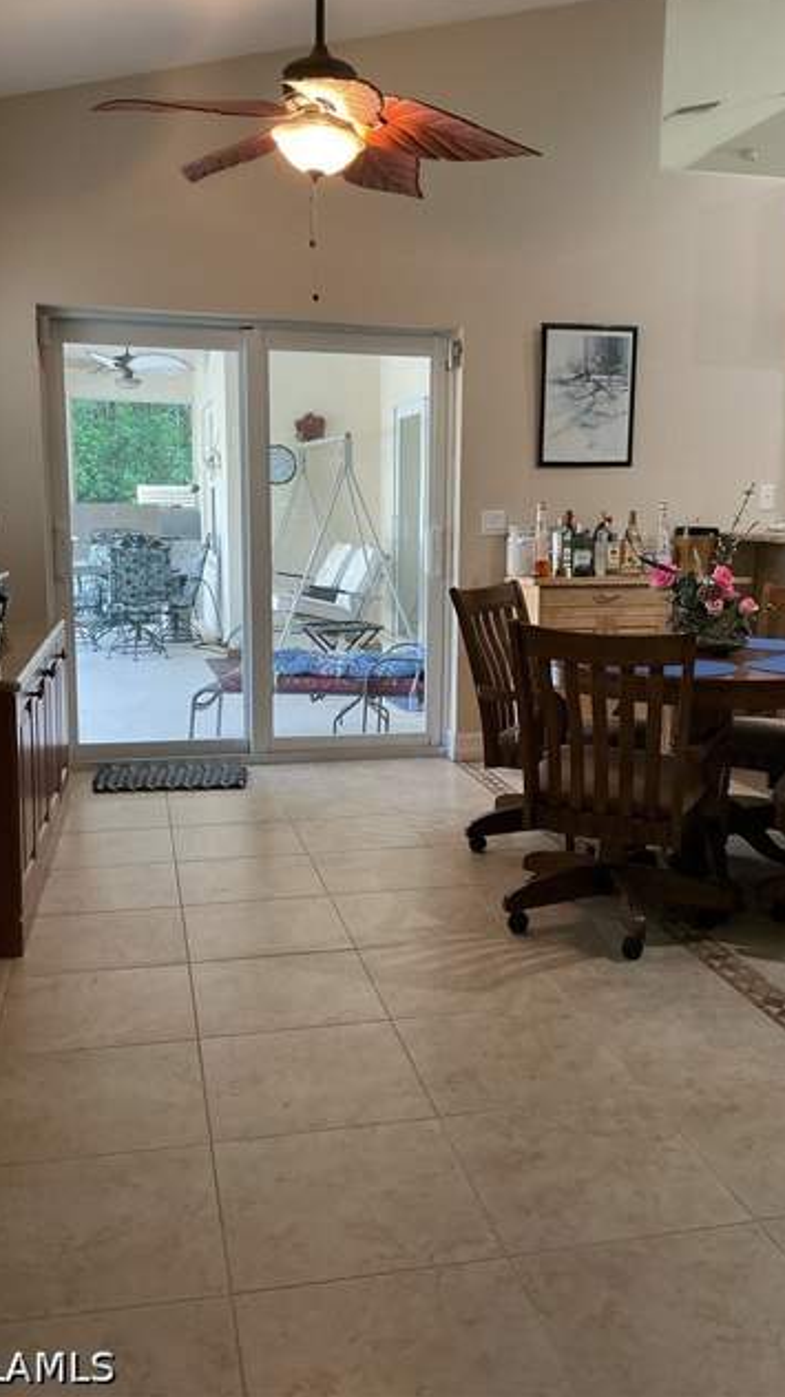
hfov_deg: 36.6
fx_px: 1185
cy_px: 692
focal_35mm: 32
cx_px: 416
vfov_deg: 61.0
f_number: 1.8
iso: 100
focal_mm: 3
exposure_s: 1/60
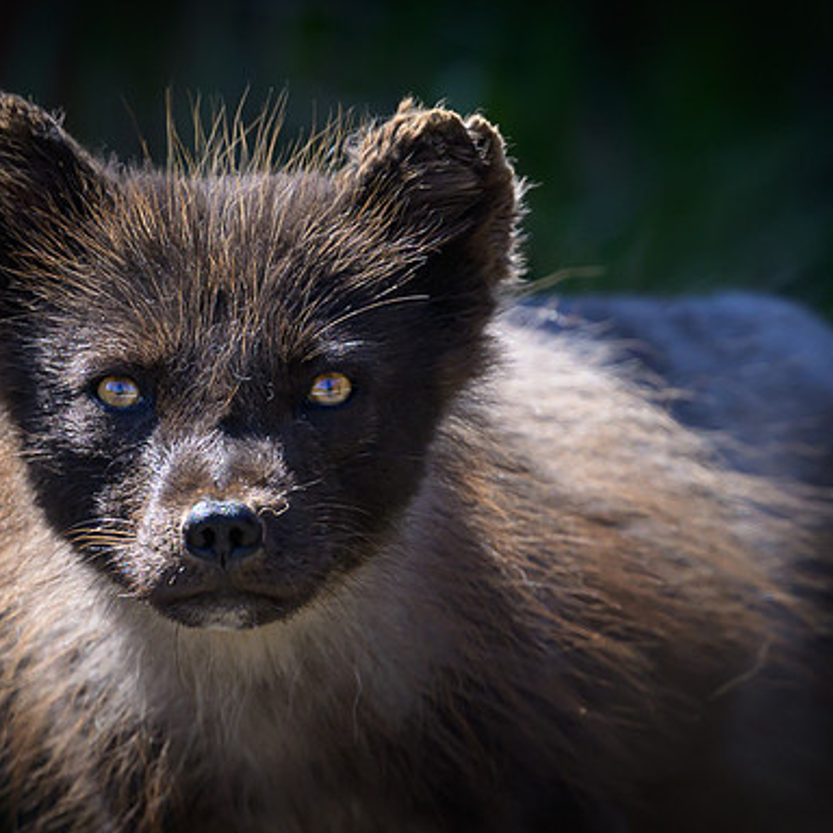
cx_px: 215
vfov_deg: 1.4
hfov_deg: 1.4
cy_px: 432
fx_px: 34440
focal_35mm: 1265
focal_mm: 560
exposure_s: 1/2000
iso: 800
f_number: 5.6
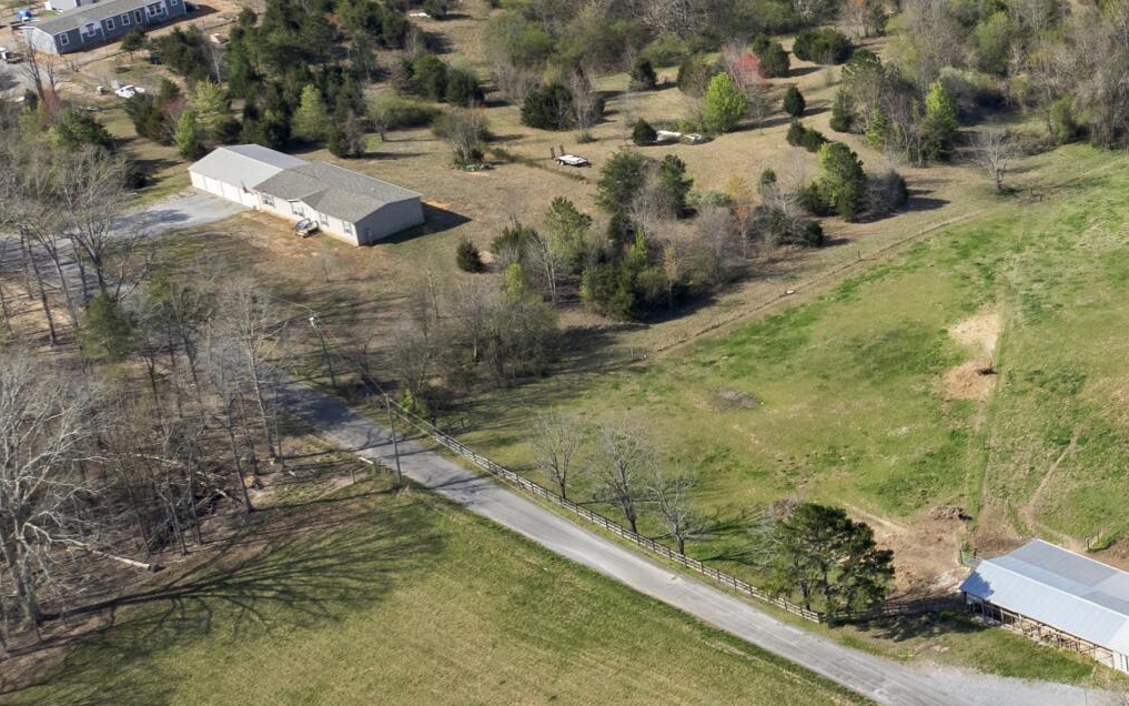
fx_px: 2308
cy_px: 137
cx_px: 1498
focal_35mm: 75
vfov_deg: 17.2
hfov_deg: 23.9
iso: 110
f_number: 2.8
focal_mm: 12.29
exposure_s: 1/160
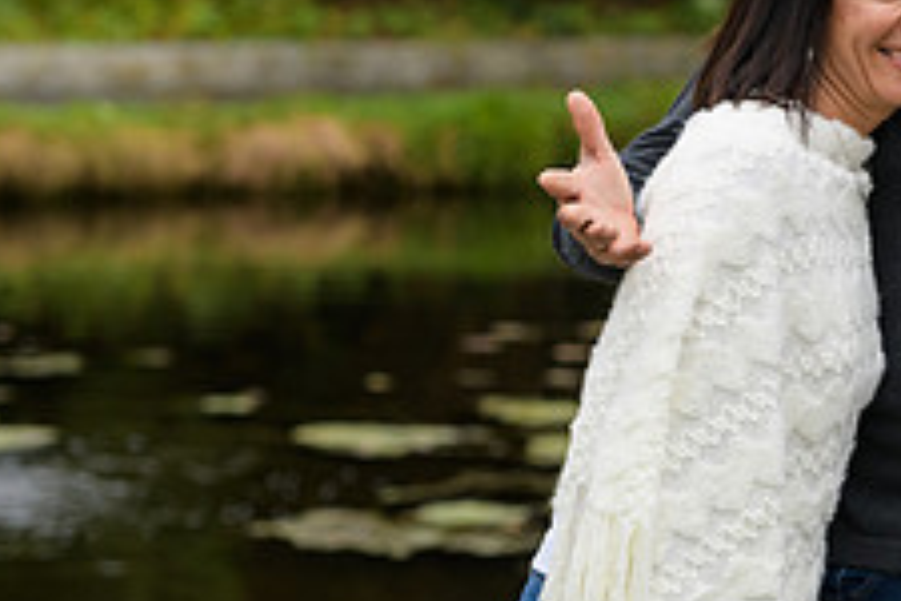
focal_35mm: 283
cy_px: 86
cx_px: 1073
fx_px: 7082
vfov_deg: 4.9
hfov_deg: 7.2
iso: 400
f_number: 4
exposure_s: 1/400
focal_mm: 110
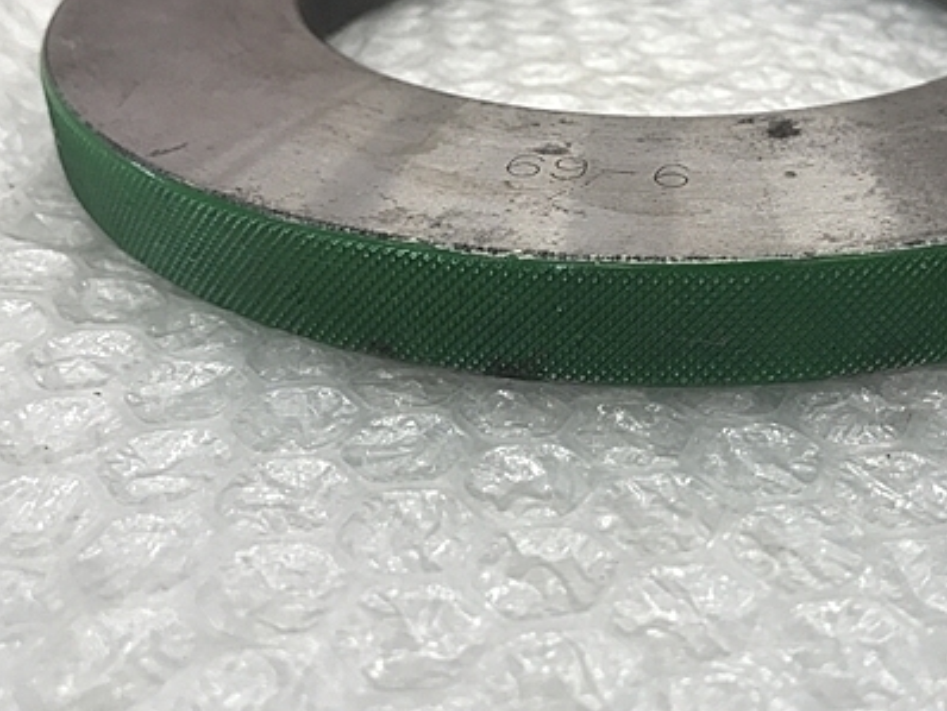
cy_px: 205
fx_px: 1232
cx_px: 642
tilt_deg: -29.1
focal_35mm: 45
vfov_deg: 31.8
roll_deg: -2.4
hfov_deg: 41.4
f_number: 1.8
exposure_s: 1/40
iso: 20
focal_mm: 3.99
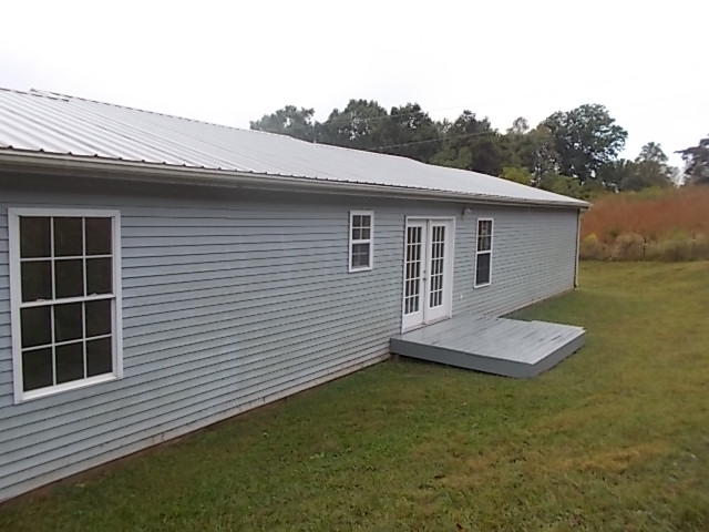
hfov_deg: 67.3
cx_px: 354
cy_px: 266
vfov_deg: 53.1
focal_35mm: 26
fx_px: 533
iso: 100
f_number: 3.2
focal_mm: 4.6
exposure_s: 1/250
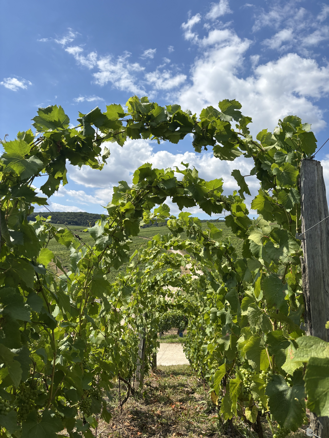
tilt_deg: +7.5
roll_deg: -5.2
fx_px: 329
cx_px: 164
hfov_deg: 53.1
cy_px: 219
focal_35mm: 26
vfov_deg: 67.3
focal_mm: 5.96
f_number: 1.6
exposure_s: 1/4082
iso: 50
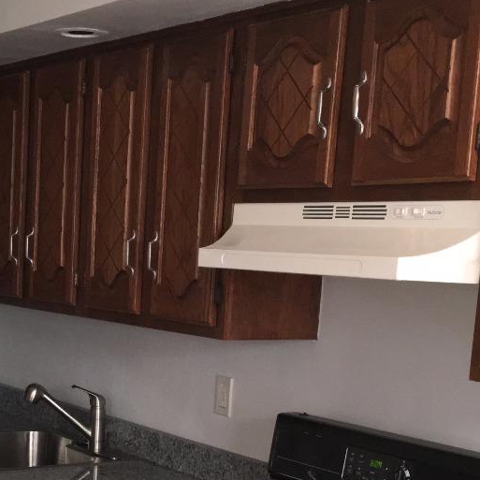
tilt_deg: -10.5
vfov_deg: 23.2
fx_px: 1130
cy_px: 456
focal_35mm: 72
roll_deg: -4.1
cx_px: 99
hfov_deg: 23.6
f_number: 2.2
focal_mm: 4.15
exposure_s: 1/30
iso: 100
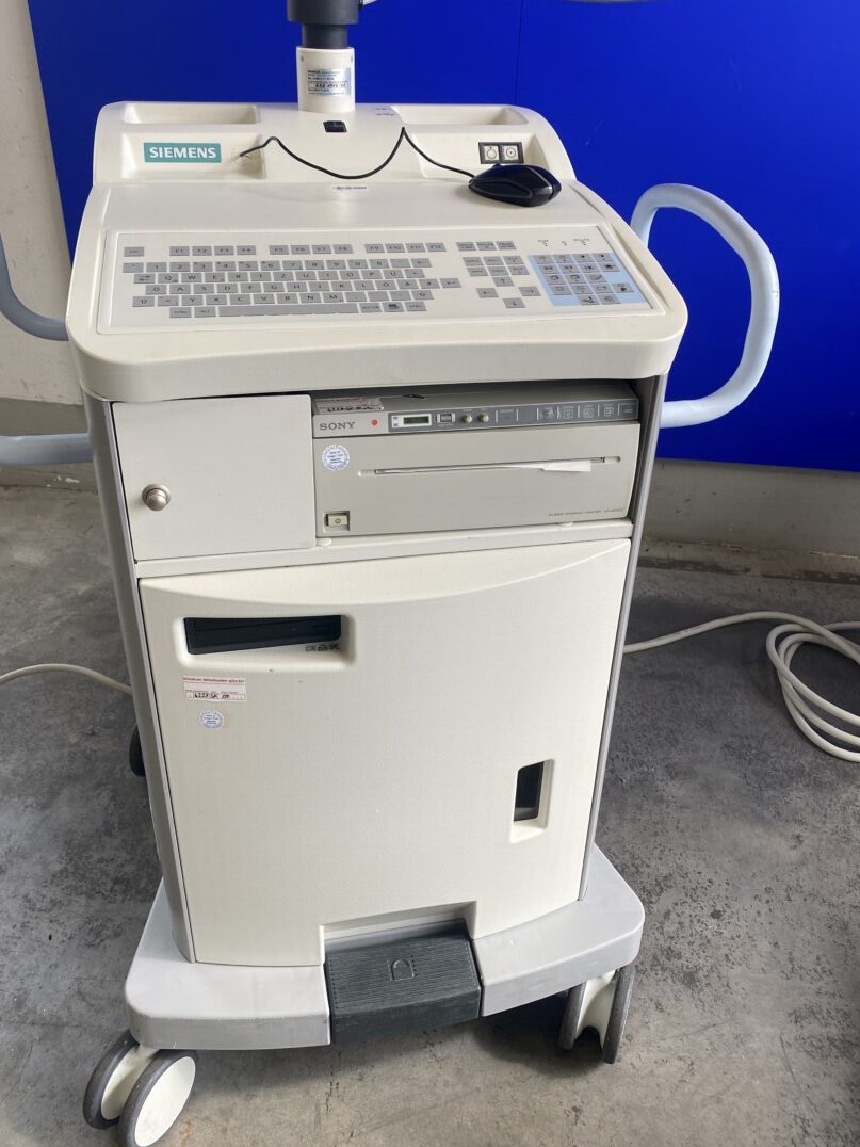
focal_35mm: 29
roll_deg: -3.4
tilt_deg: -32.8
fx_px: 961
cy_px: 538
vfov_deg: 61.6
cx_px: 437
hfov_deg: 48.2
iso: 32
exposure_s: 1/147
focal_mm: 4.25
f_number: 1.8
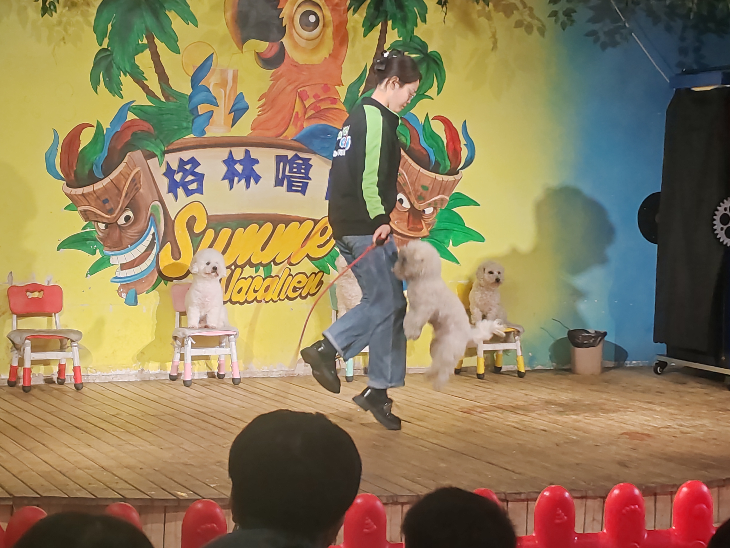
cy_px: 274
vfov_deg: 18.0
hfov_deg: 23.8
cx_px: 365
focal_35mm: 82
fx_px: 1729
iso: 640
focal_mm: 6.12
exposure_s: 1/100
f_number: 1.9
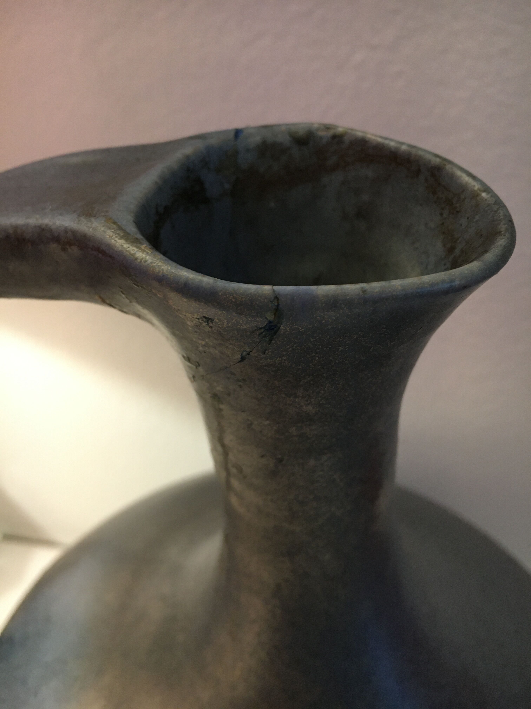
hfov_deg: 48.2
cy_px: 354
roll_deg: +2.0
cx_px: 266
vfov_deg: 61.7
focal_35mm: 29
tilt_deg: -40.4
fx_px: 593
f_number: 2.2
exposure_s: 1/33
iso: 160
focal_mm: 4.15
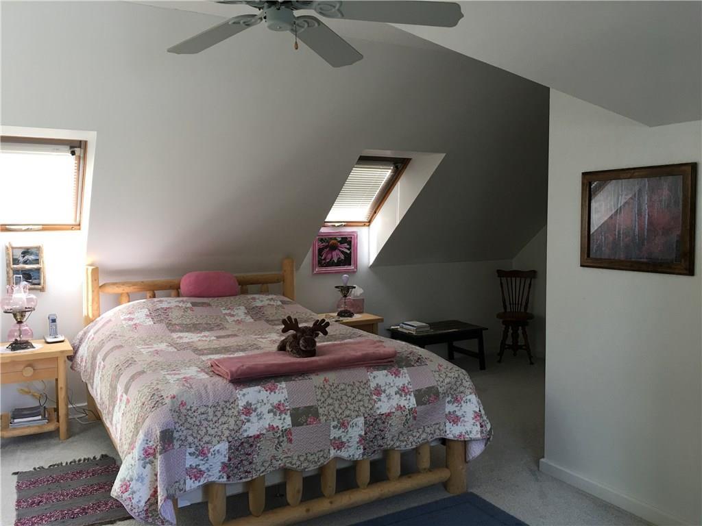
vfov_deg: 48.2
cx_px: 351
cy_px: 263
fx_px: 588
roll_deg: +0.2
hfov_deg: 61.7
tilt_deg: -3.6
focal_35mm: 29
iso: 25
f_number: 2.2
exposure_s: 1/30
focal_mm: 4.15
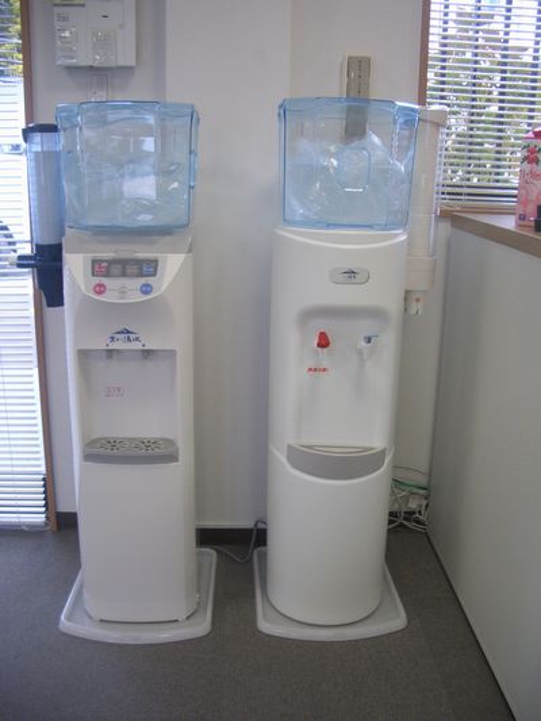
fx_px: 729
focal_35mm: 35
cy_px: 360
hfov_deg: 40.7
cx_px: 270
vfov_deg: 52.6
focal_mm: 5.8
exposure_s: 1/100
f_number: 2.6
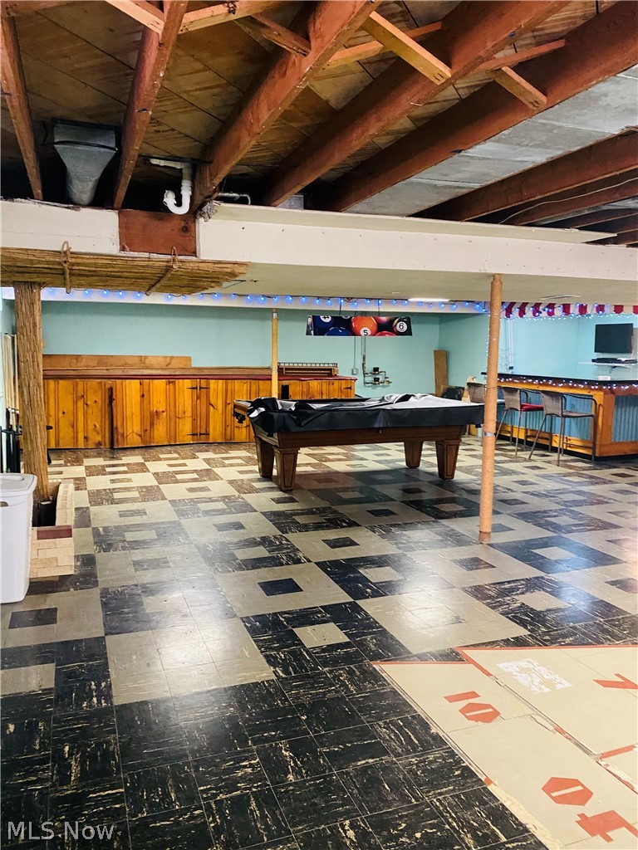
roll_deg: -0.3
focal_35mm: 26
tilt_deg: -6.0
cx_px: 319
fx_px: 639
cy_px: 425
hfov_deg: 53.1
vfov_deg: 67.3
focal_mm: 4.25
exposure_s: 1/30
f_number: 1.8
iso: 500
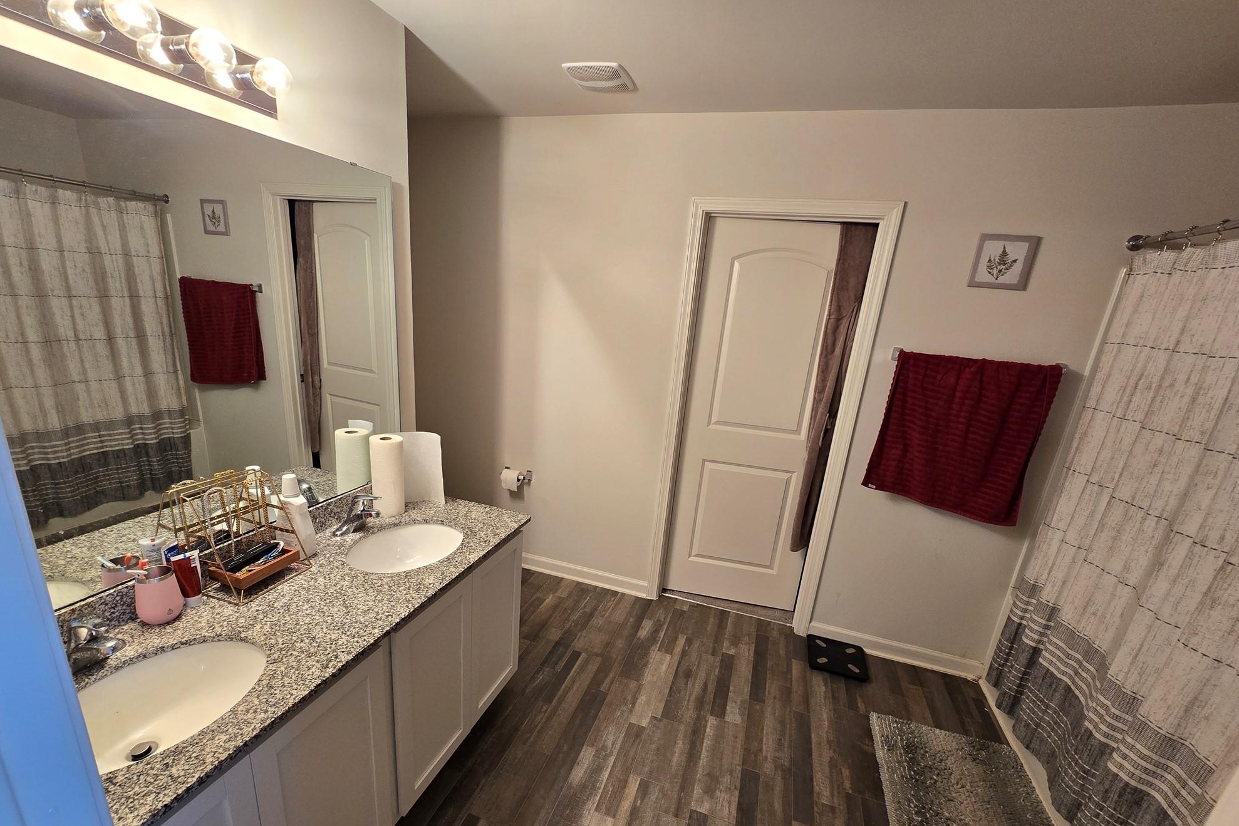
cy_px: 470
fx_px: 482
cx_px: 610
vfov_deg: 80.8
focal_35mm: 14
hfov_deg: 104.2
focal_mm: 2.2
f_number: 2.2
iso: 125
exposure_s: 1/60
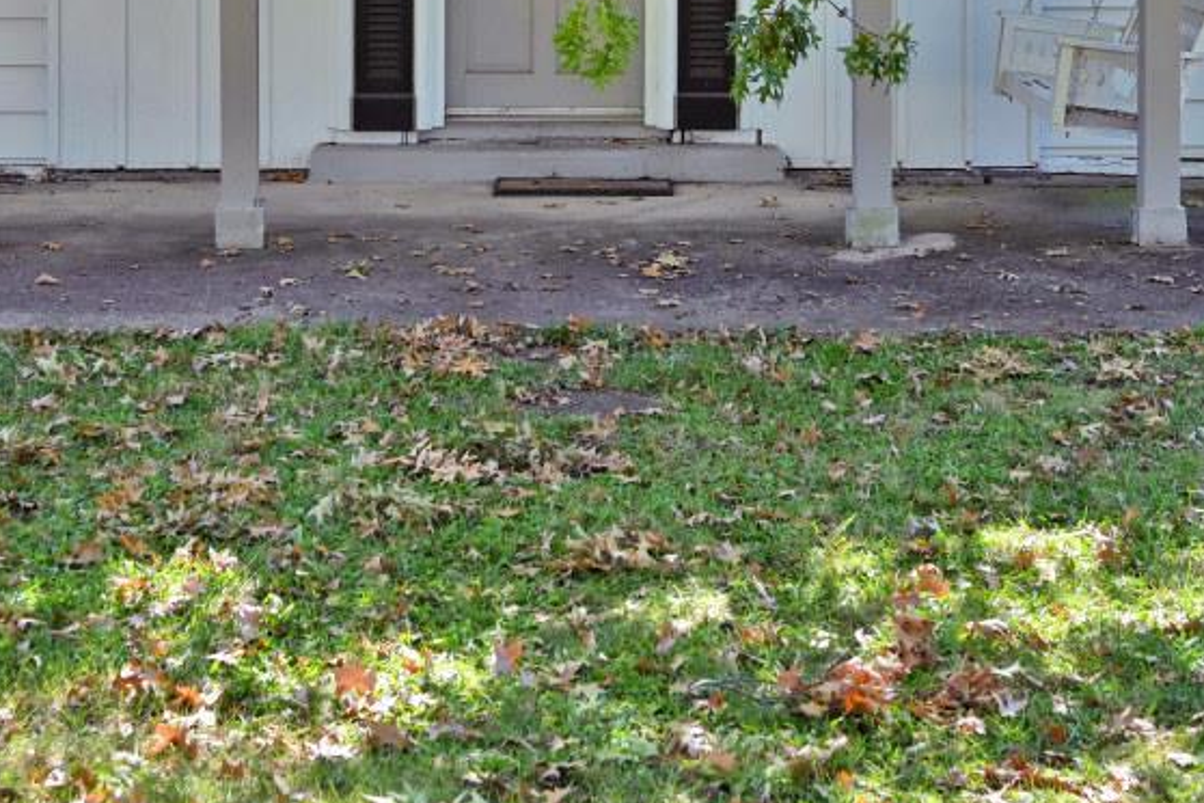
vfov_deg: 16.5
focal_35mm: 79
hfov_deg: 25.6
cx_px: 600
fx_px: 2653
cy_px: -164
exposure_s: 1/250
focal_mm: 29.5
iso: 180
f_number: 5.6
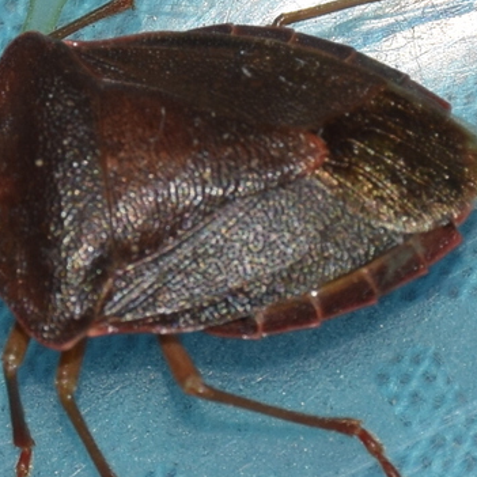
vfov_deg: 3.6
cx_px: 166
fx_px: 7608
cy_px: 254
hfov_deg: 3.6
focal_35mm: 488
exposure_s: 1/160
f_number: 13
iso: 100
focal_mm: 140
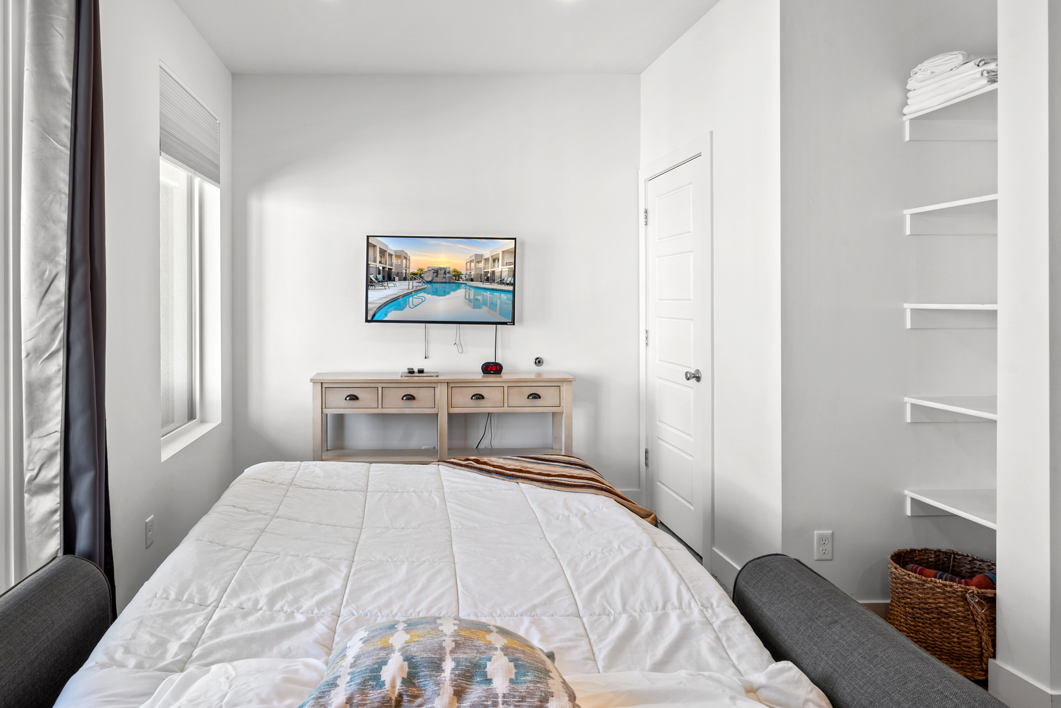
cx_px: 416
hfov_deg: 82.8
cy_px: 312
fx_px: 589
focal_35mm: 20
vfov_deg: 61.7
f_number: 10
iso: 250
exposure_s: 1/6
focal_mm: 16
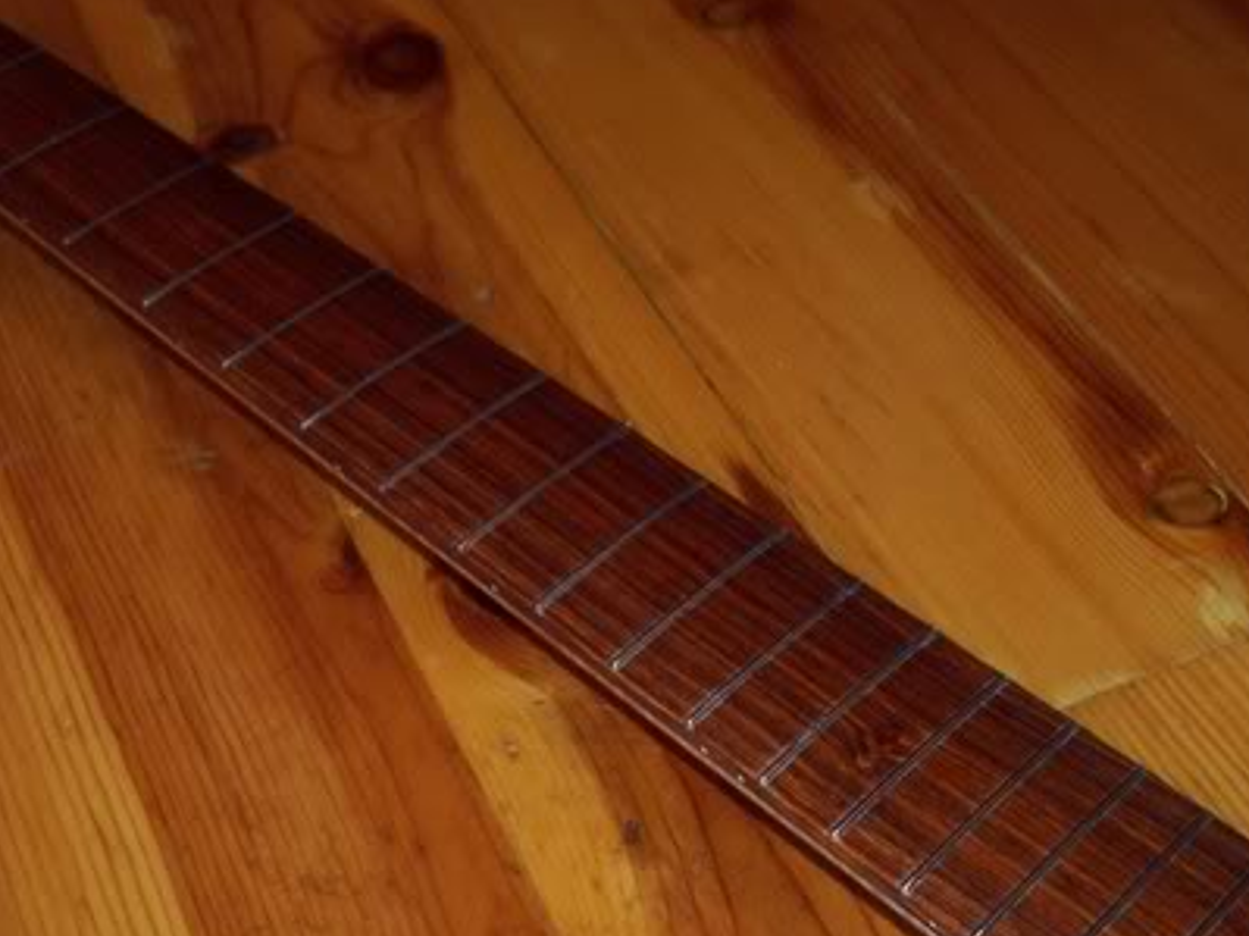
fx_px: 2200
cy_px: 620
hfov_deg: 31.7
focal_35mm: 61
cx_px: 695
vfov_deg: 23.9
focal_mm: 8
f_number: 2.8
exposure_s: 1/30
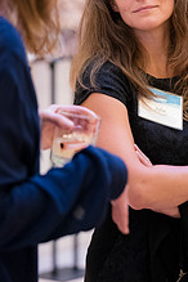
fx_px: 1692
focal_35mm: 216
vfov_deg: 9.5
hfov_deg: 6.4
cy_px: 79
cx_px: 161
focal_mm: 105
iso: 6400
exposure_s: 1/100
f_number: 2.8
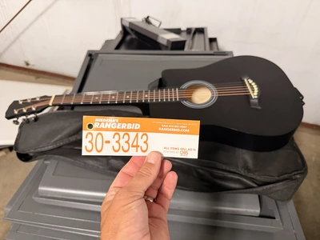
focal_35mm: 24
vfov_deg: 56.8
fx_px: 222
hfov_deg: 71.6
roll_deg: +0.1
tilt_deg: -40.4
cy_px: 120
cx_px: 160
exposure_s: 1/60
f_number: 1.78
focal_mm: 6.76
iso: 400
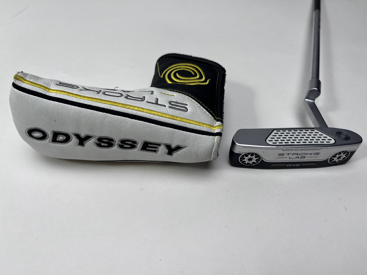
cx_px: 184
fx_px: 276
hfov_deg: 67.3
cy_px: 138
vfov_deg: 53.1
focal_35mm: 26
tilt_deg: -48.3
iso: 50
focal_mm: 5.1
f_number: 1.6
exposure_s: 1/577
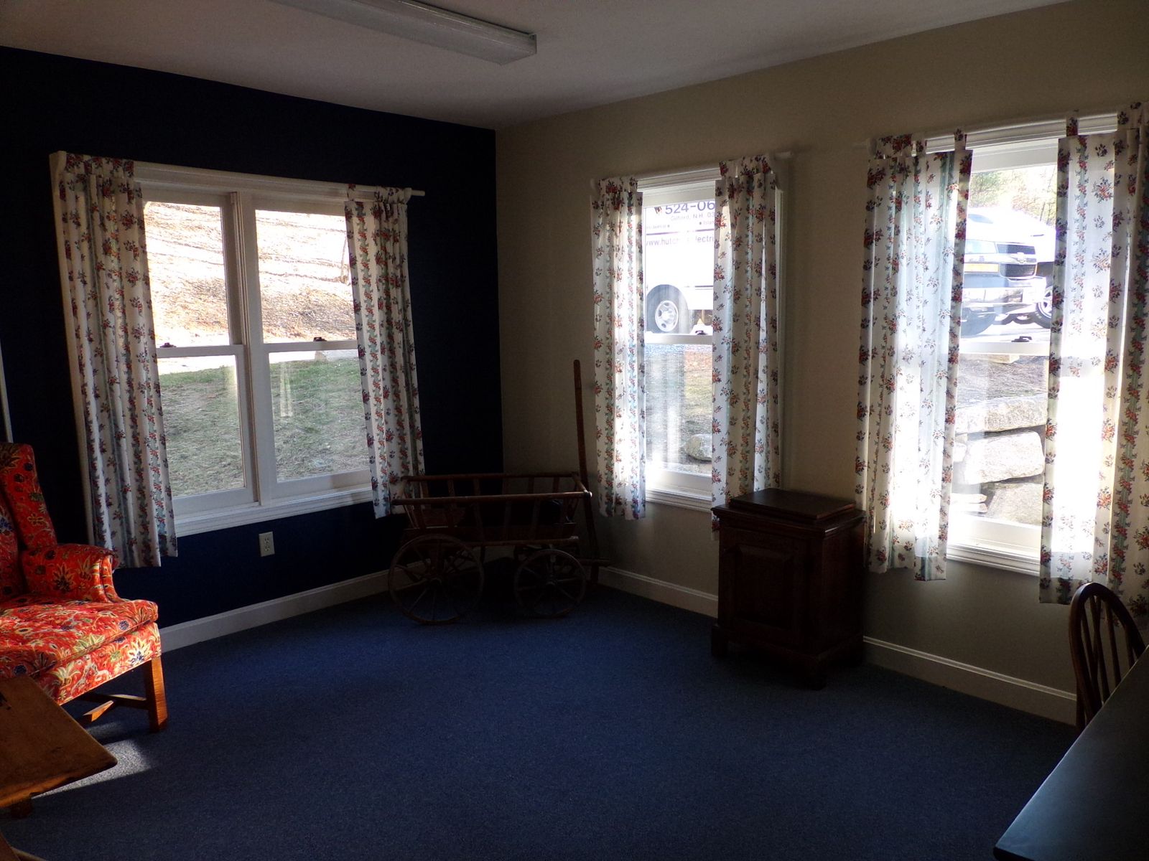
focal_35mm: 26
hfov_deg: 67.3
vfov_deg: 53.1
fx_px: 863
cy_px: 430
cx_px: 574
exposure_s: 1/100
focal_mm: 4.7
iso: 198
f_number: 3.2
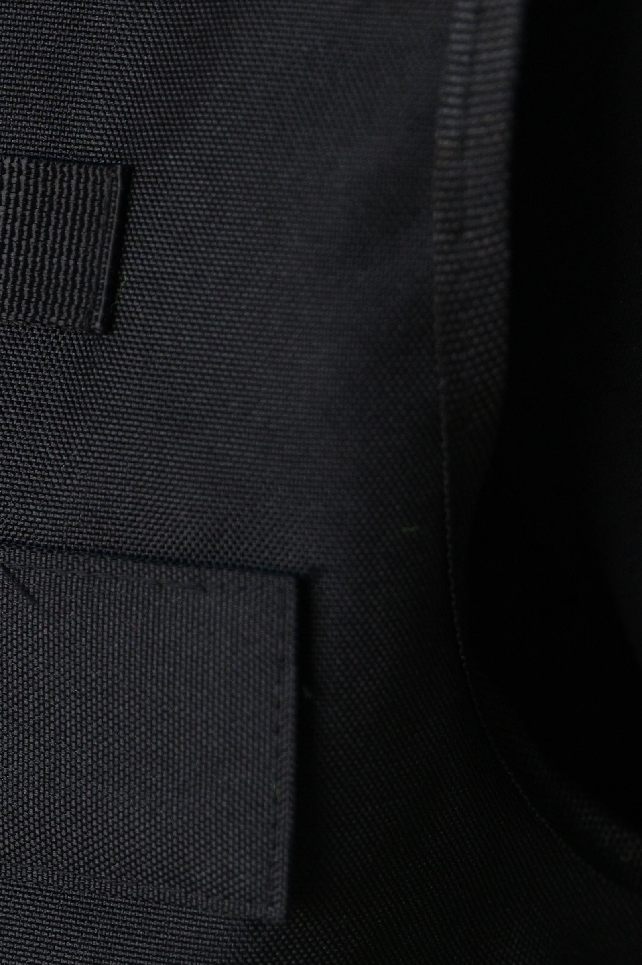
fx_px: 4714
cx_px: -51
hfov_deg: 7.7
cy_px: 504
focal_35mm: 176
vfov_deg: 11.7
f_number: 2.8
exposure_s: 1/1000
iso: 800
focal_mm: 70
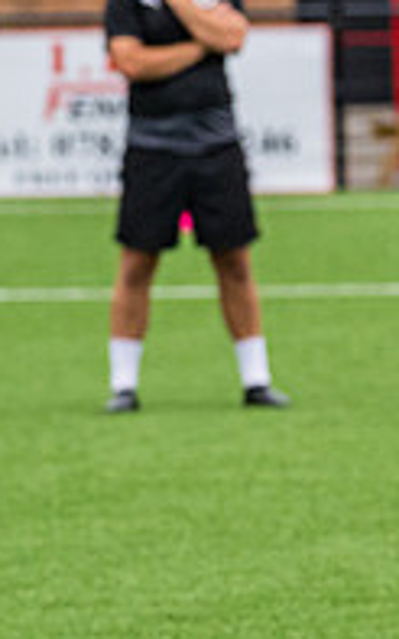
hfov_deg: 1.9
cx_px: 739
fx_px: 12275
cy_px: 480
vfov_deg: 3.0
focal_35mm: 705
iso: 800
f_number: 4
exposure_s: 1/1000
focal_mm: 135
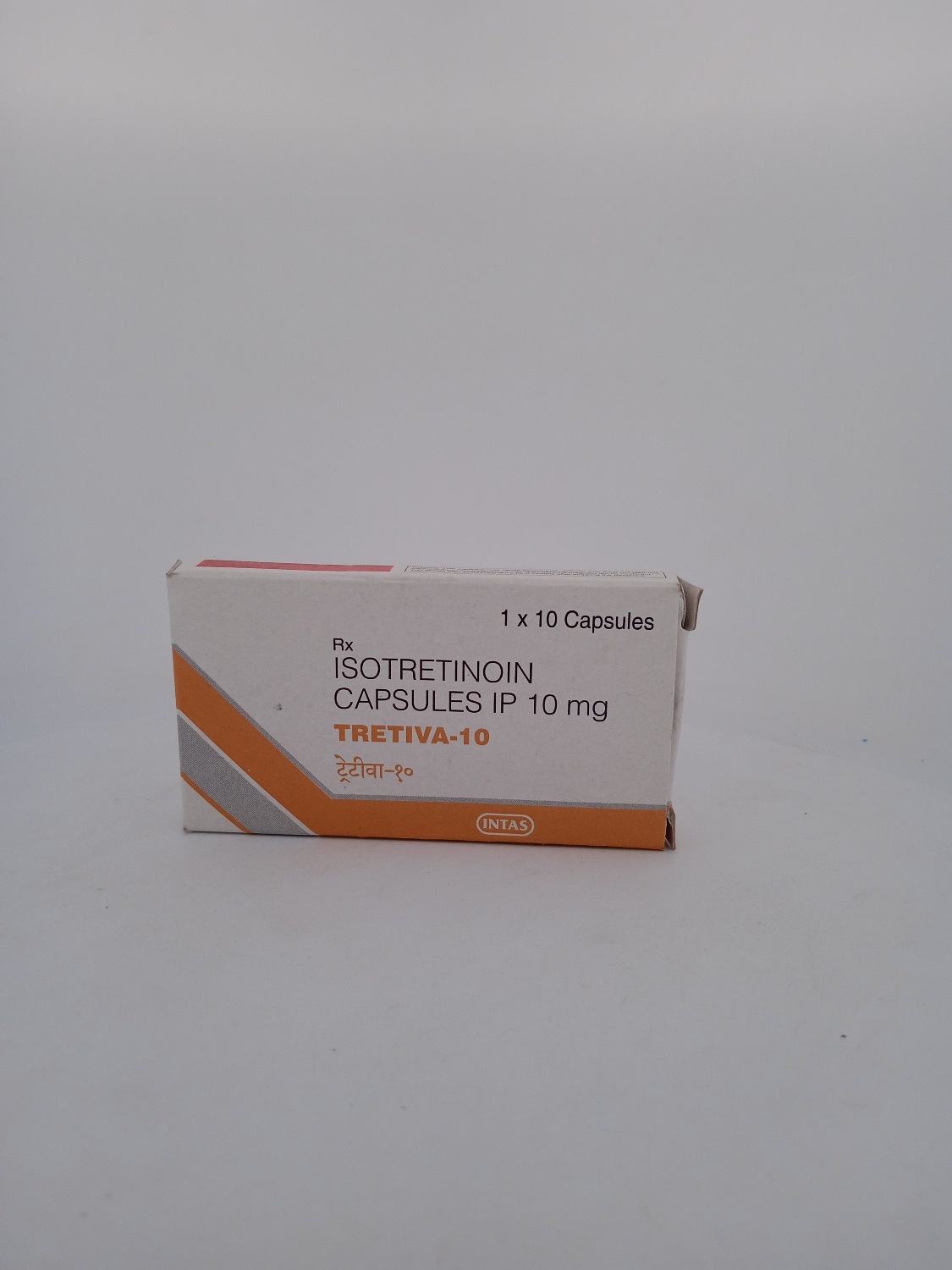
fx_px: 1027
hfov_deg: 49.7
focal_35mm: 28
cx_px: 476
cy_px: 635
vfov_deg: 63.4
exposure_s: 1/260
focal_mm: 3.43
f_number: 2.2
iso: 100
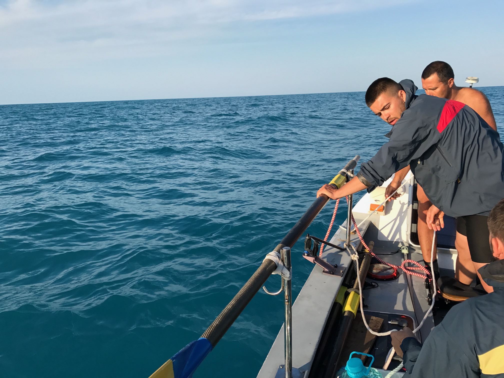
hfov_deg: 63.4
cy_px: 189
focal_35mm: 28
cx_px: 252
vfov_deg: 49.7
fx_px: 408
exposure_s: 1/1742
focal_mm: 3.99
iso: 20
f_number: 1.8
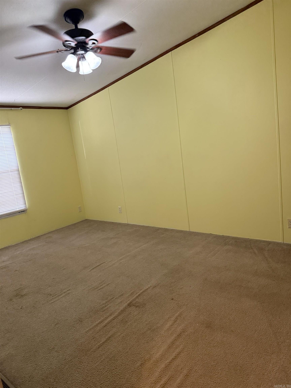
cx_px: 146
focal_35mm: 24
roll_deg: +7.2
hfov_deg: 56.8
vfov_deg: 71.6
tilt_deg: -9.8
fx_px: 269
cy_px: 194
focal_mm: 6.76
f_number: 1.78
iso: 500
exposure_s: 1/60
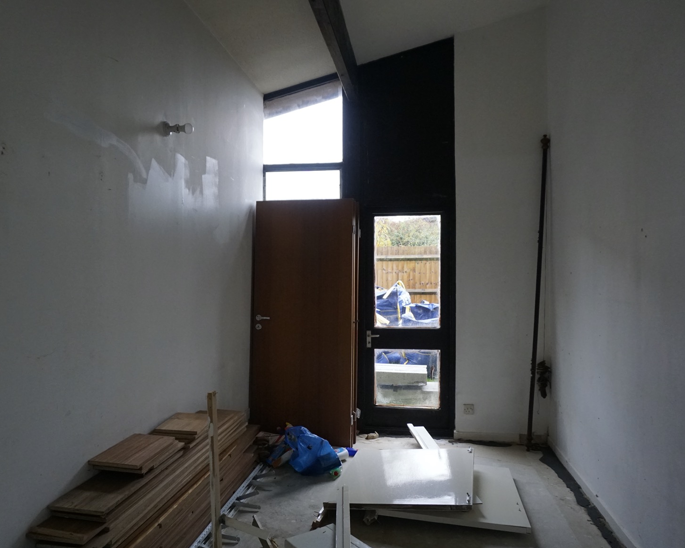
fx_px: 568
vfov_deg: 51.5
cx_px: 319
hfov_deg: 62.2
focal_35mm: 28
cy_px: 276
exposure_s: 1/160
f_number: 4
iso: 1250
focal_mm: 16
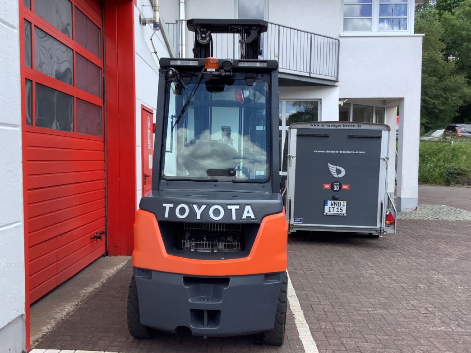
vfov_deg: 37.7
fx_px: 517
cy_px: 191
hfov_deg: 49.0
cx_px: 228
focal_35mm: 38
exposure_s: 1/339
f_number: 2.4
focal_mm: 3.3
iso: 25
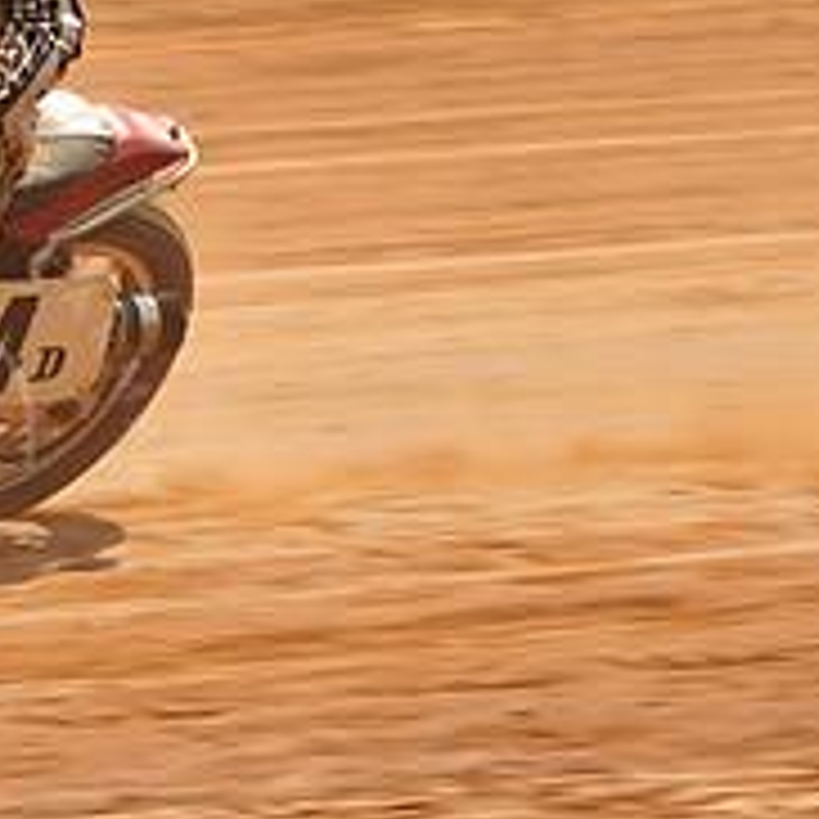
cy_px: 58
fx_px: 11216
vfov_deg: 4.2
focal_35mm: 419
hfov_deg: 4.2
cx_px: -112
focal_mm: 155
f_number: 10
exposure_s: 1/400
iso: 200
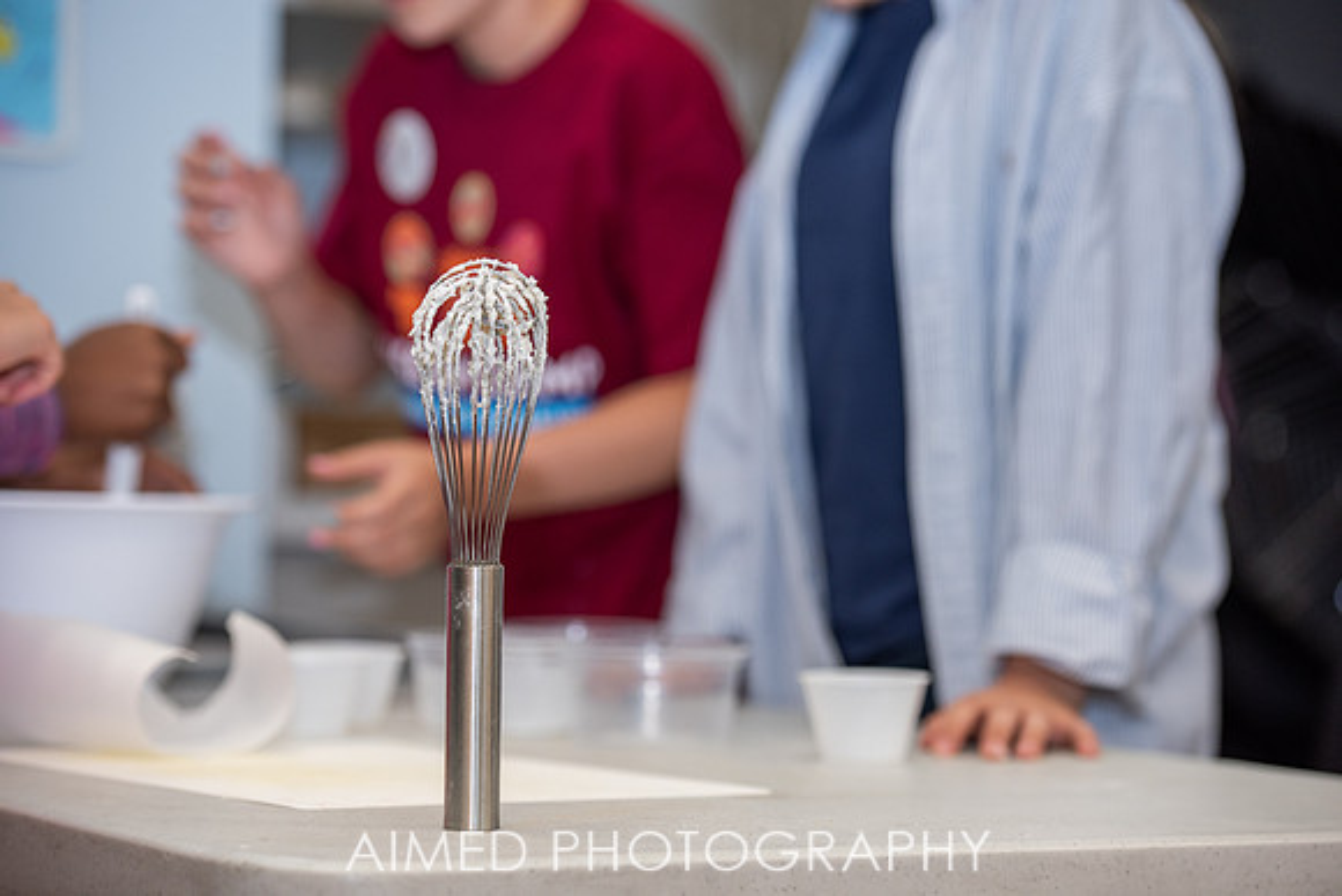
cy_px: 448
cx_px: 671
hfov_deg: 17.6
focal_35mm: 116
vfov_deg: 11.8
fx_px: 4325
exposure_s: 1/250
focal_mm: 116
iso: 800
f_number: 4
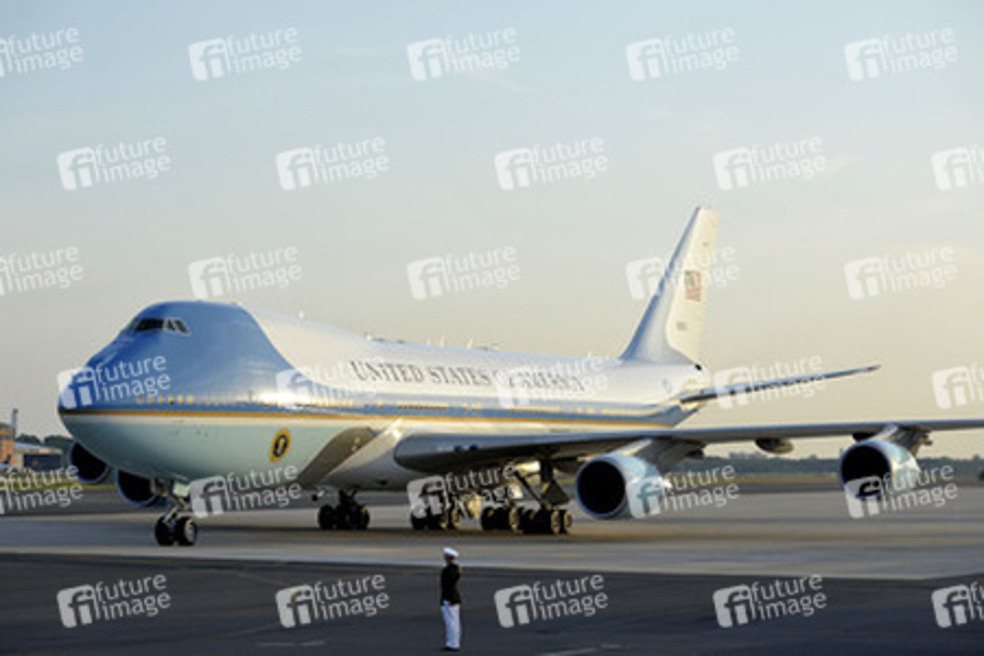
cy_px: 328
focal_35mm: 92
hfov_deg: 22.1
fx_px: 2514
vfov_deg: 14.9
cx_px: 492
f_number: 5.6
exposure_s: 1/2000
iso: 1000
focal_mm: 92
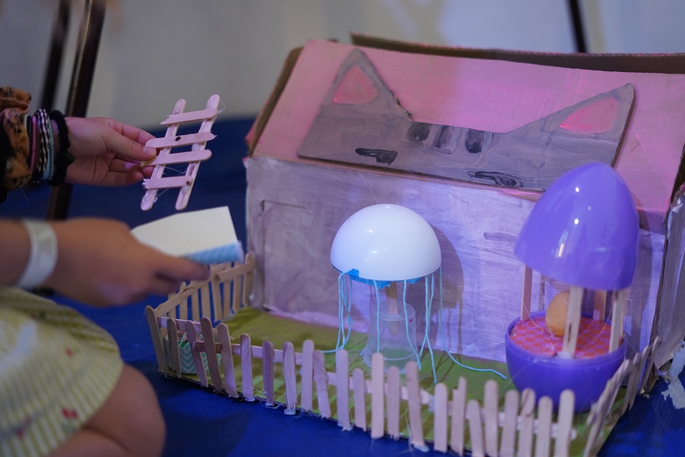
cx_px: 336
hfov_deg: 38.9
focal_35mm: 51
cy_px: 231
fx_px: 970
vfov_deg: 26.5
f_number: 2
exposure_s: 1/160
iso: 1600
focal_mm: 50
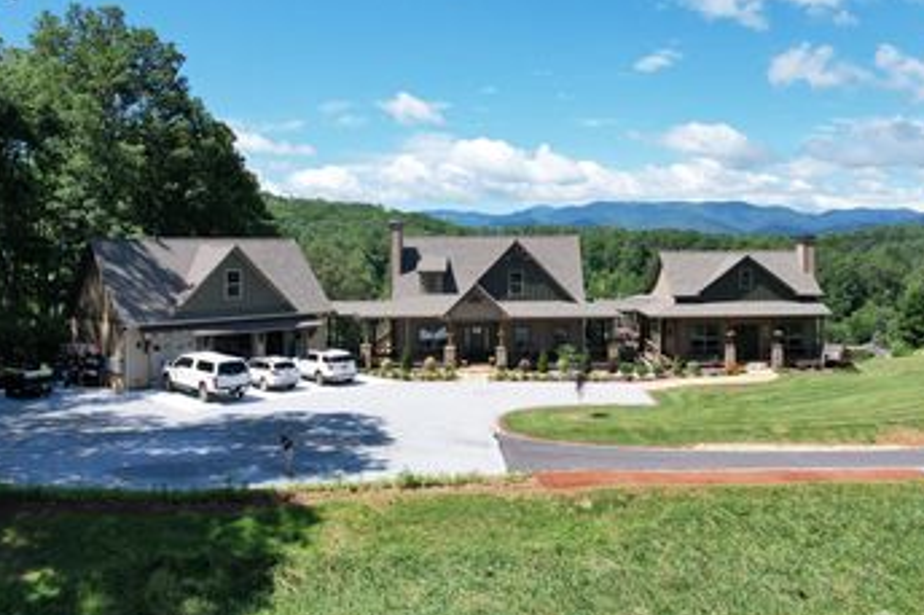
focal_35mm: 32
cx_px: 516
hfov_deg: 58.6
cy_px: 243
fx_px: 821
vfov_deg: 40.9
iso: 110
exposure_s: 1/1600
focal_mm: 8.38
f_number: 2.8
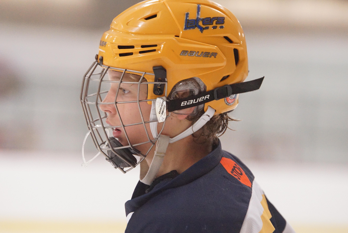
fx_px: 2321
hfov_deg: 8.6
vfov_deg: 5.7
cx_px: 174
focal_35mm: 240
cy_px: 116
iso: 5000
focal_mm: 160
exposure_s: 1/320
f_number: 3.5
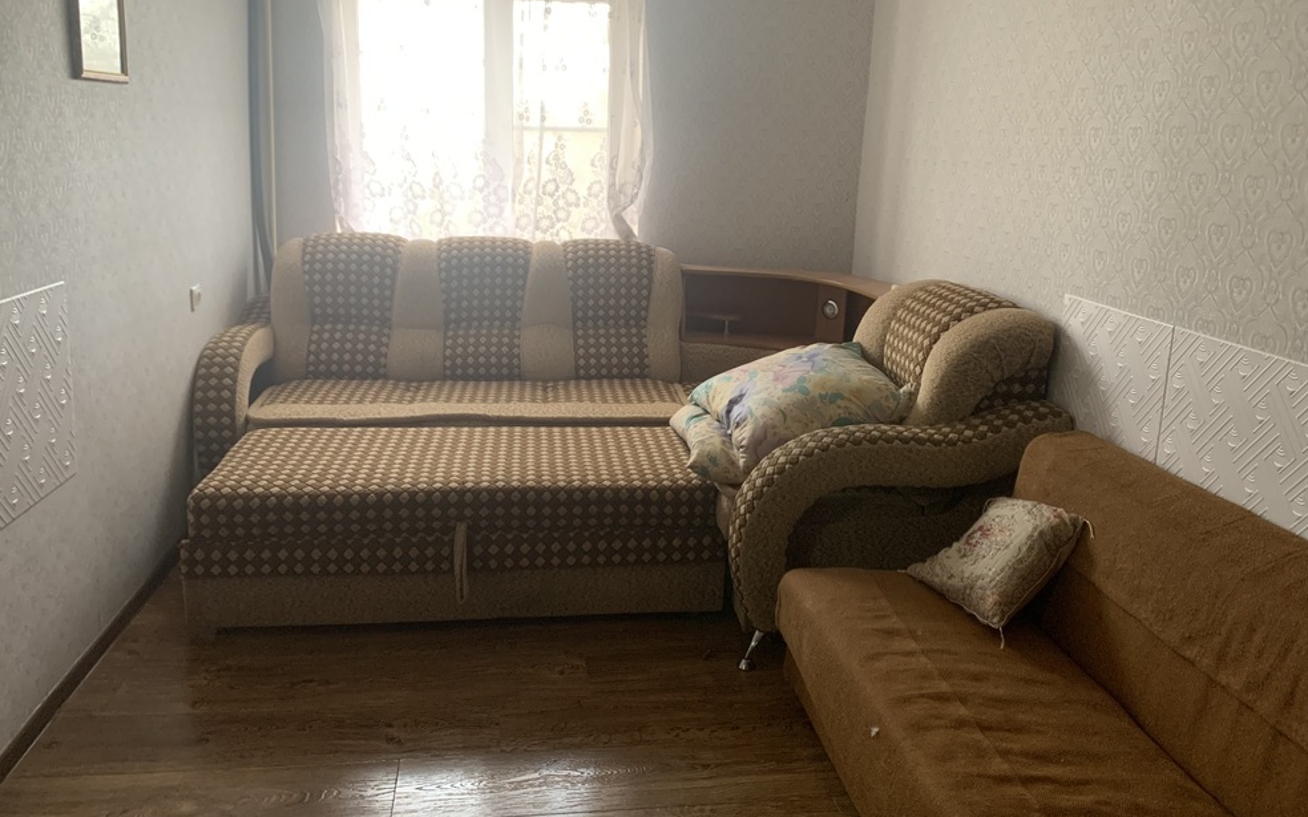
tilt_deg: -9.5
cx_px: 658
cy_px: 341
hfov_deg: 66.5
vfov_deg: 44.4
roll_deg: -2.4
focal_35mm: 28
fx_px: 998
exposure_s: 1/60
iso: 200
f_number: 1.8
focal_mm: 4.25
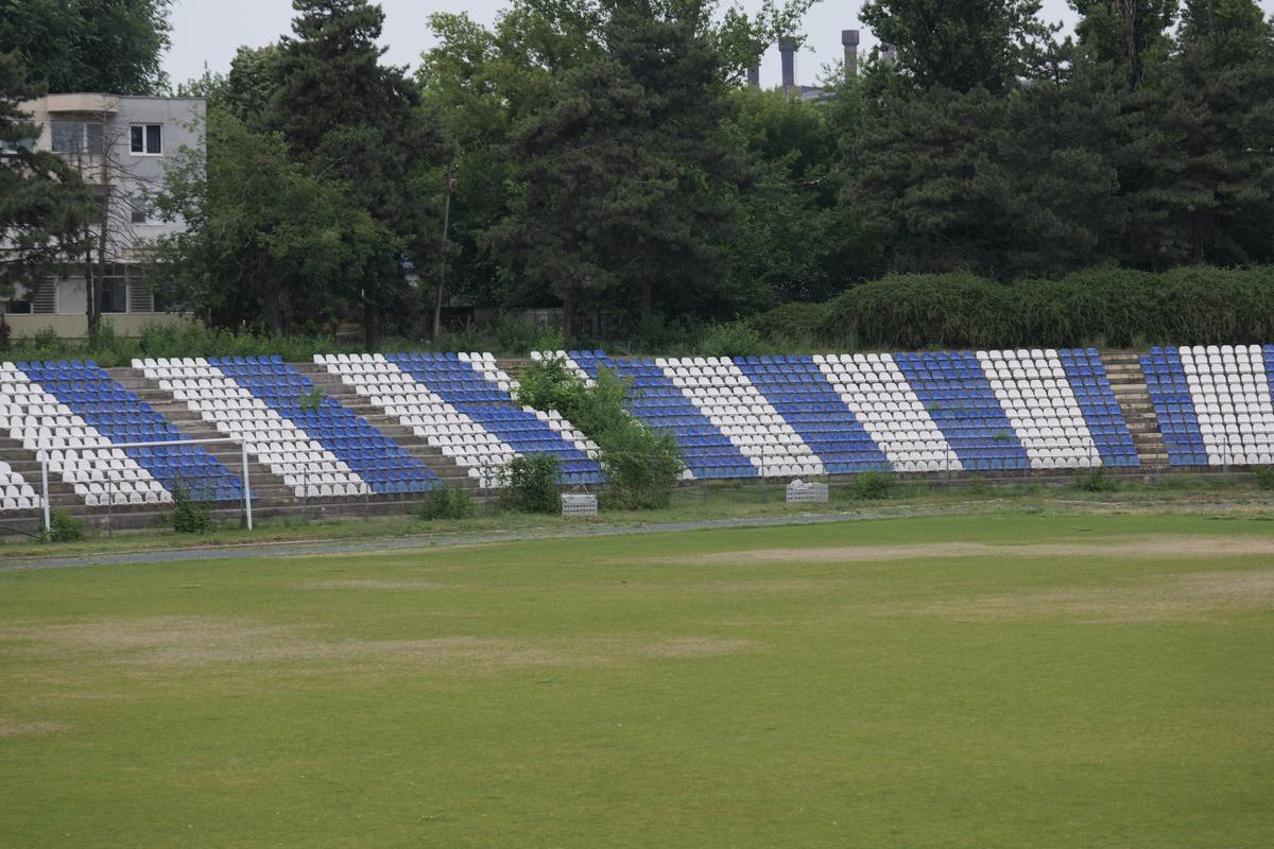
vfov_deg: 13.0
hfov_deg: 19.5
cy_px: 424
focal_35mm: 105
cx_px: 637
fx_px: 3716
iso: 100
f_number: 4
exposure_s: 1/1000
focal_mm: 105
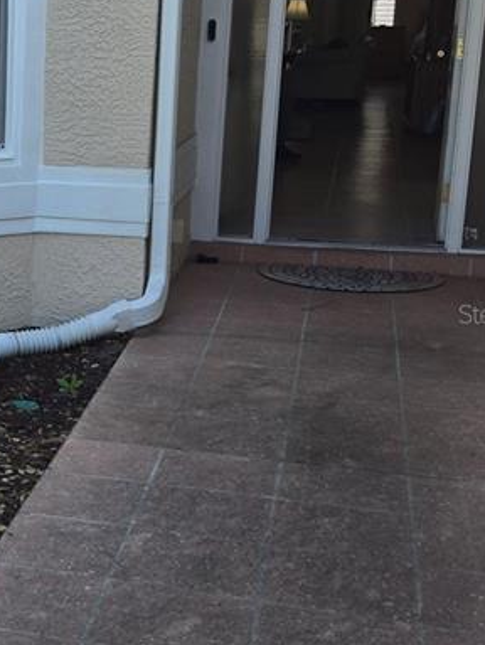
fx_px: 1343
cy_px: 313
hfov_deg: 18.7
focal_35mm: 72
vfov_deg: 27.0
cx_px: -180
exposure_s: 1/430
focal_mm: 5.4
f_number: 1.8
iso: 25
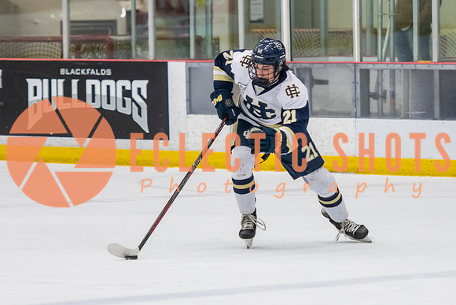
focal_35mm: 322
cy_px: 158
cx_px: 240
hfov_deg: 6.4
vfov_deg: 4.3
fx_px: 4077
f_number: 3.2
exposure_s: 1/640
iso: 2000
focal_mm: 135
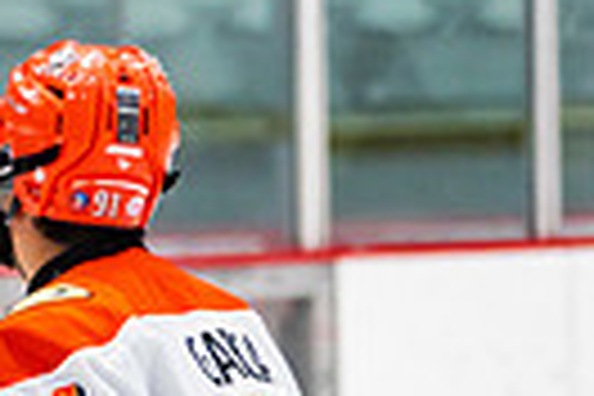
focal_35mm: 835
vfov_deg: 1.6
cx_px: 171
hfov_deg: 2.5
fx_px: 13776
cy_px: 542
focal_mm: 150
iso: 1000
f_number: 2.8
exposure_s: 1/640
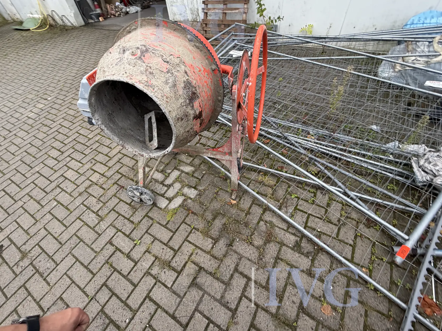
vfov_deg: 78.0
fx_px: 204
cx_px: 210
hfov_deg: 94.4
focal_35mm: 16
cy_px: 155
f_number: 2.2
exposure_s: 1/121
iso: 50
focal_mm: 2.22
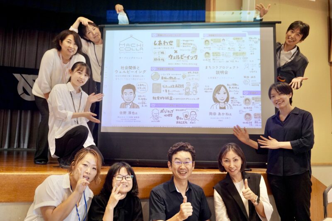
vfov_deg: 40.0
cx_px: 166
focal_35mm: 33
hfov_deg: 57.2
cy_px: 110
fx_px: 304
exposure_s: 1/160
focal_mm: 22
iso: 800
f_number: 4
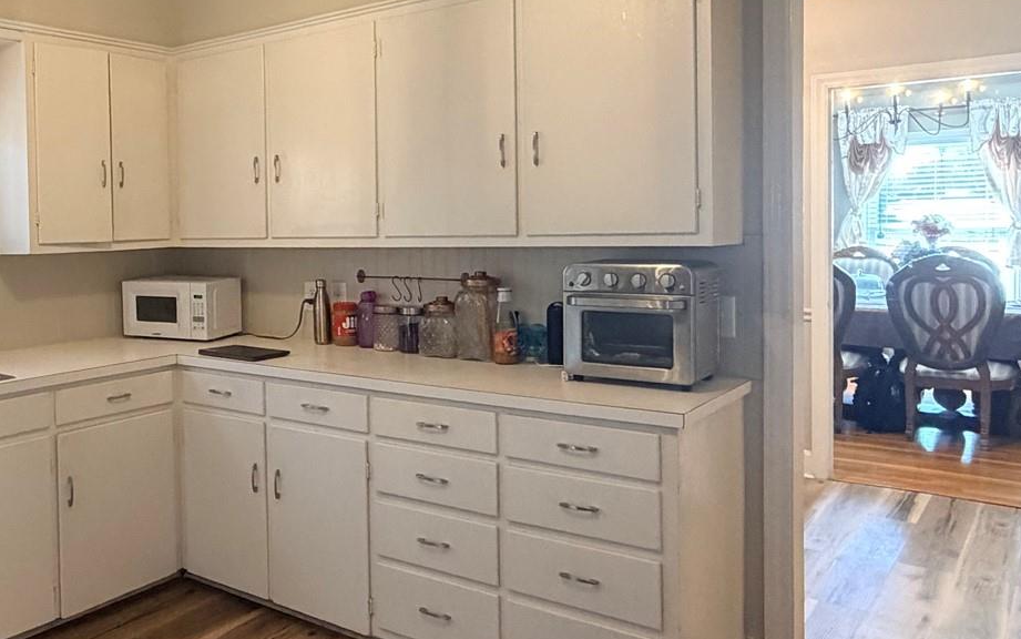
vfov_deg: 38.2
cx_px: 212
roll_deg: +1.8
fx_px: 918
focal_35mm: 33
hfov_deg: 54.4
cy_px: 256
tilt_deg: -1.5
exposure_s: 1/60
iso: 500
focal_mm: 2.22
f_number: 2.2
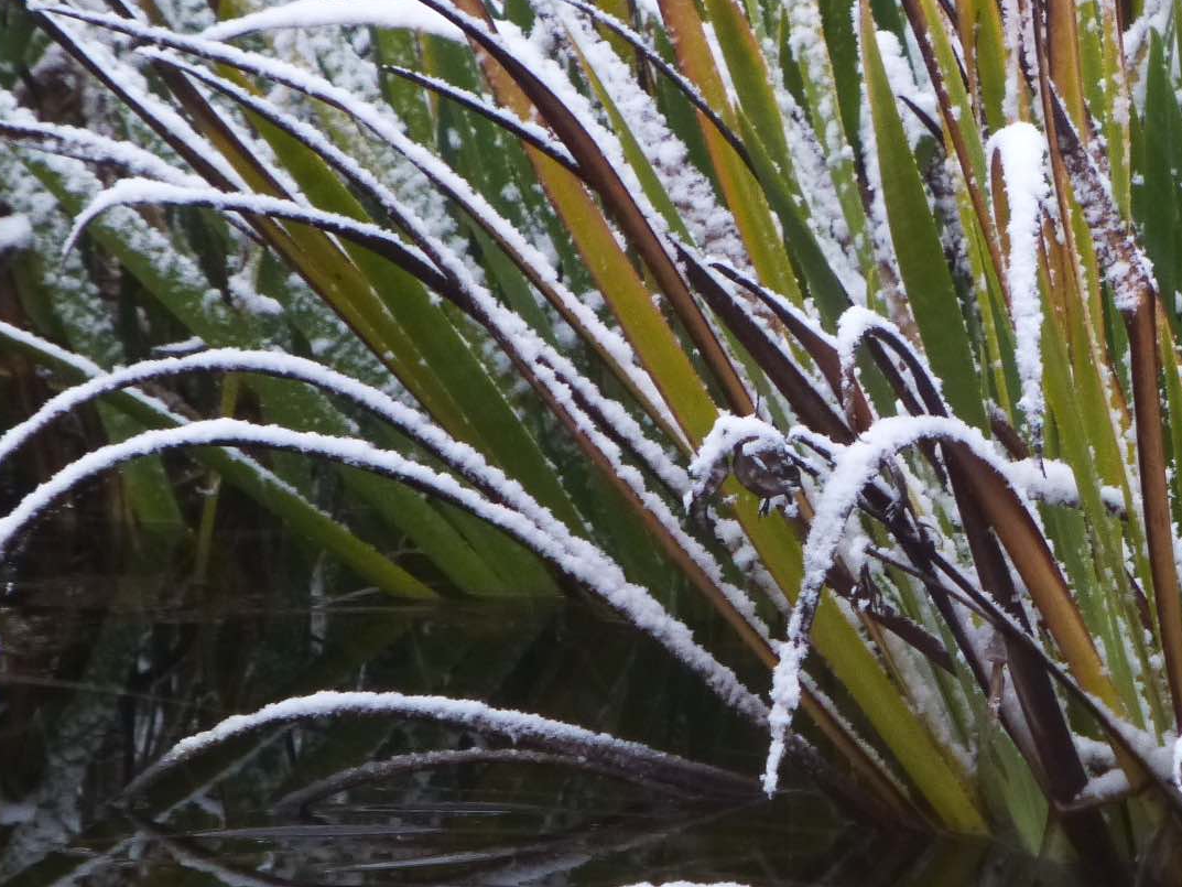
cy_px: 412
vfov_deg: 3.4
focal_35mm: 441
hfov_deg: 4.5
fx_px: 15060
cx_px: 978
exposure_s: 1/30
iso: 400
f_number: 5.6
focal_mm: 41.3
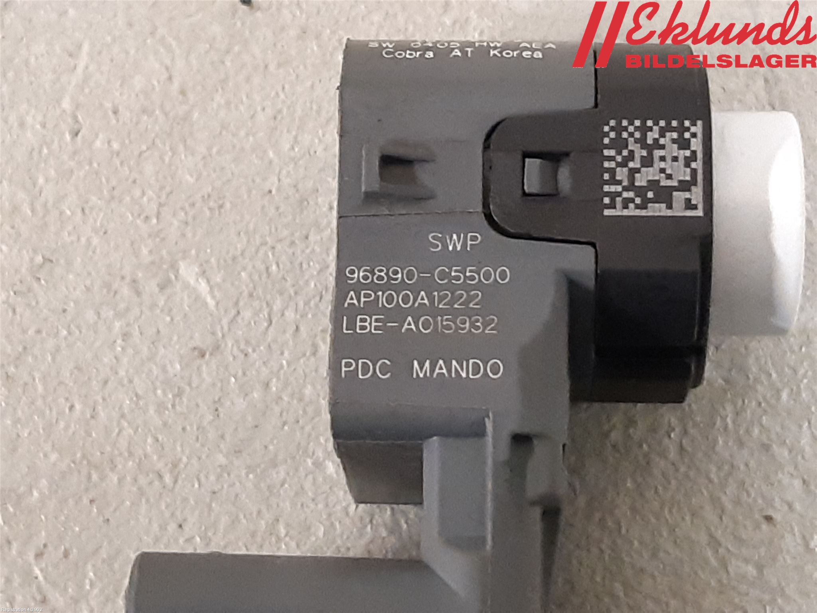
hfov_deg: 67.3
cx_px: 408
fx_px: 614
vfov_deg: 53.1
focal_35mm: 26
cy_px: 306
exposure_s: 1/25
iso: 320
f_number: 1.7
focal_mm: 3.93
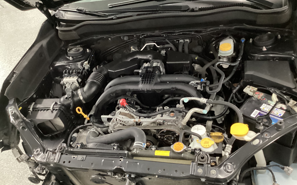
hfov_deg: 58.1
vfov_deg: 38.3
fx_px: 267
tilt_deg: -40.1
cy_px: 100
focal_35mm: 33
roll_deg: +14.9
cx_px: 149
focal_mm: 3.3
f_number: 2.4
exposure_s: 1/24
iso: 640
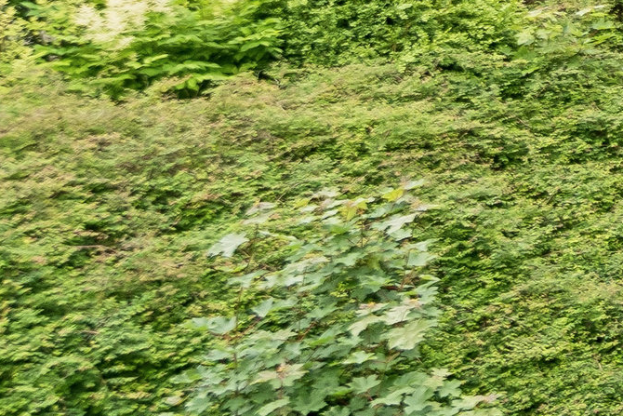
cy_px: -307
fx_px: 1627
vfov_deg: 13.3
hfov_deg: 15.2
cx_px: 1393
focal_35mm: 94
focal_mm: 14
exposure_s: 1/200
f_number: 4
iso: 200
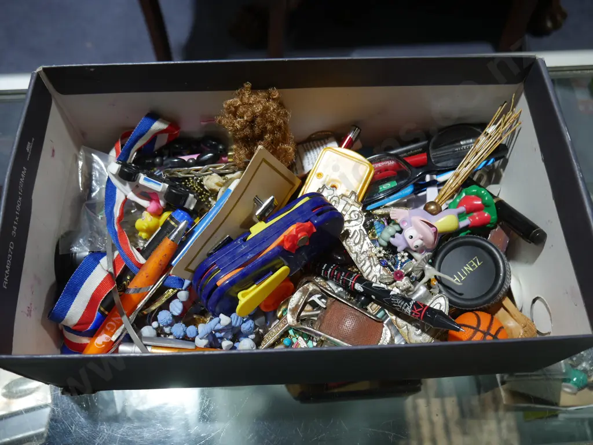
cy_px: 222
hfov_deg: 60.0
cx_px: 296
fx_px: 514
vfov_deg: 46.8
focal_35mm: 30
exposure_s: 1/60
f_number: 3.6
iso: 200
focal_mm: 15
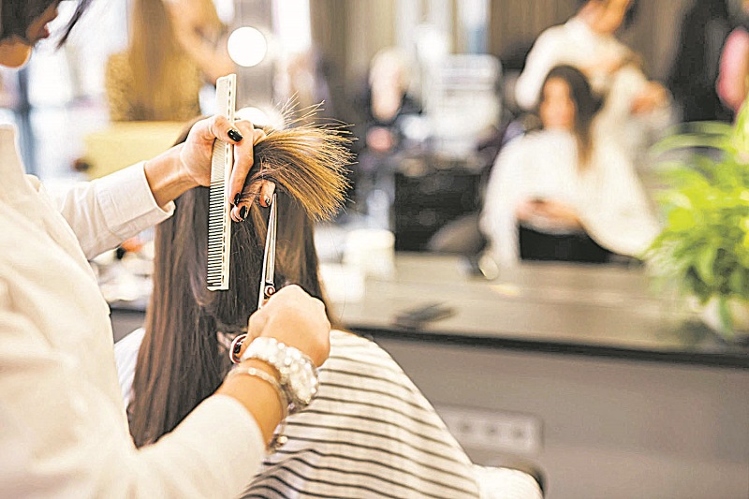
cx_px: 374
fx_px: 1040
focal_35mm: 50
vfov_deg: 27.0
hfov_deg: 39.6
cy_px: 250
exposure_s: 1/200
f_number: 2
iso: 200
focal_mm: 50
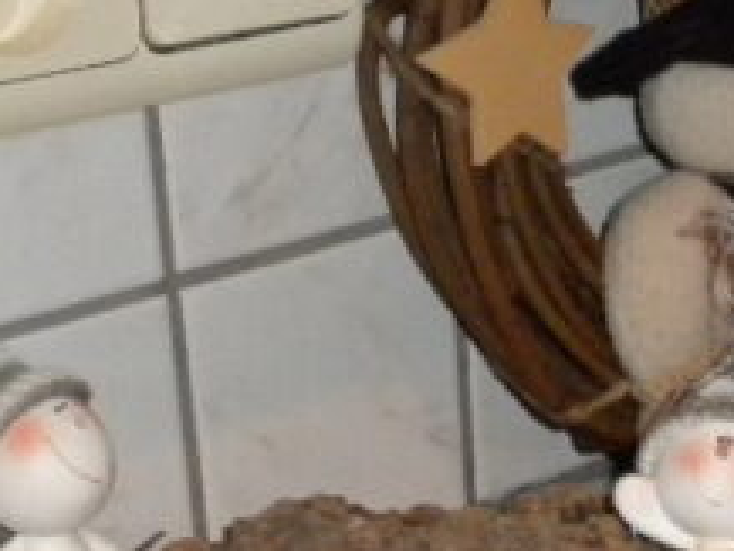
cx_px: 700
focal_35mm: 131
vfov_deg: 11.0
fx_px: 2779
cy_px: 754
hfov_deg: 14.8
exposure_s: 1/30
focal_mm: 6.6
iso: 400
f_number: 3.5
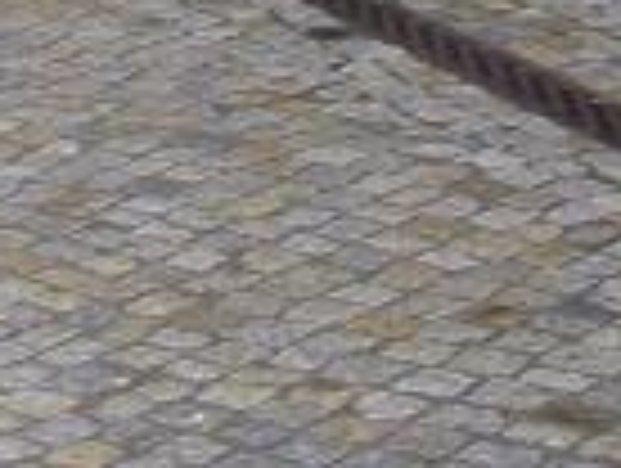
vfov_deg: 8.4
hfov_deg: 11.5
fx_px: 3037
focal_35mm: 169
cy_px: -434
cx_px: -70
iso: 64
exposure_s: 1/125
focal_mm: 6.3
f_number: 3.3
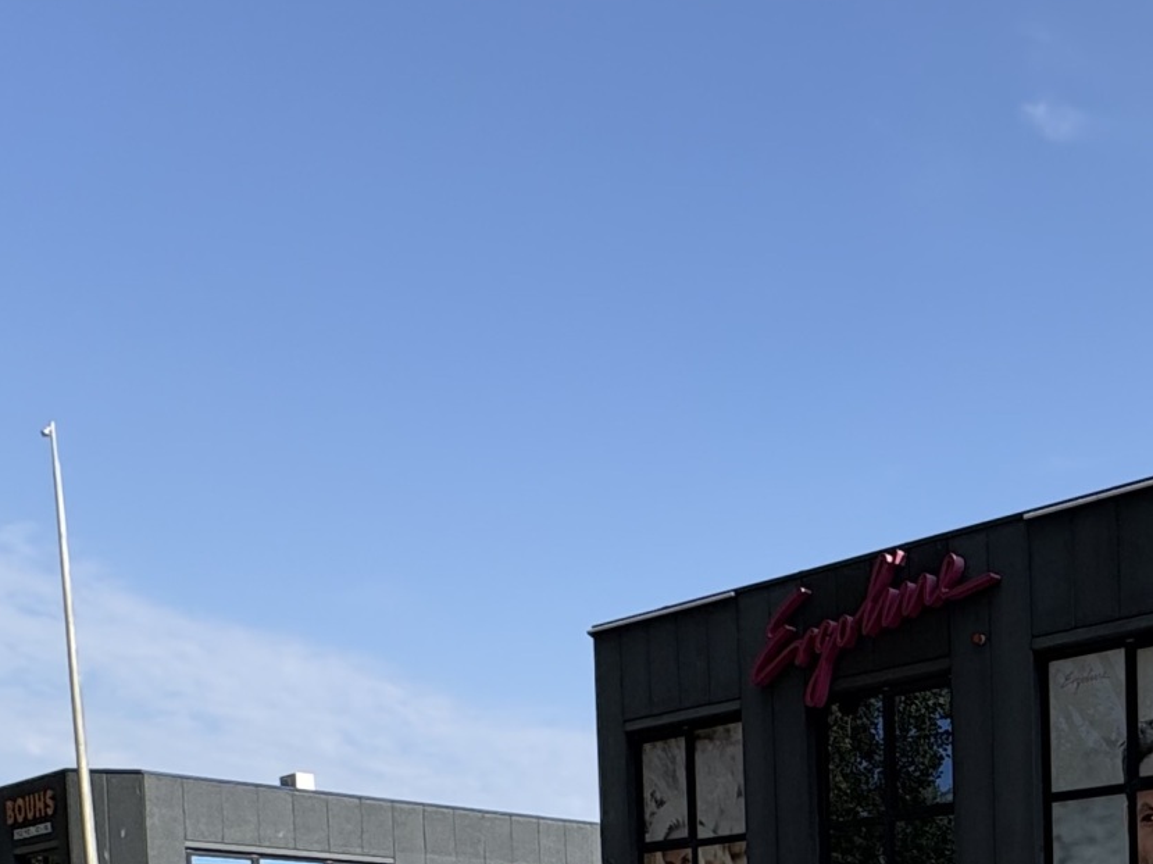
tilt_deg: -1.8
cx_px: 1462
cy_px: 1096
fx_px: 1498
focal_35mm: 45
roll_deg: +1.5
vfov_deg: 27.4
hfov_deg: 32.6
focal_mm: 2.22
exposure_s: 1/1217
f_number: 2.2
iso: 50
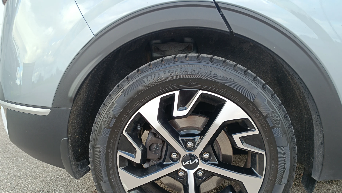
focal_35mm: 27
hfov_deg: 69.8
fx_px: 245
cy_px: 130
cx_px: 176
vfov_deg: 42.3
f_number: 1.88
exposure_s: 1/102
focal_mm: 5.59
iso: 64
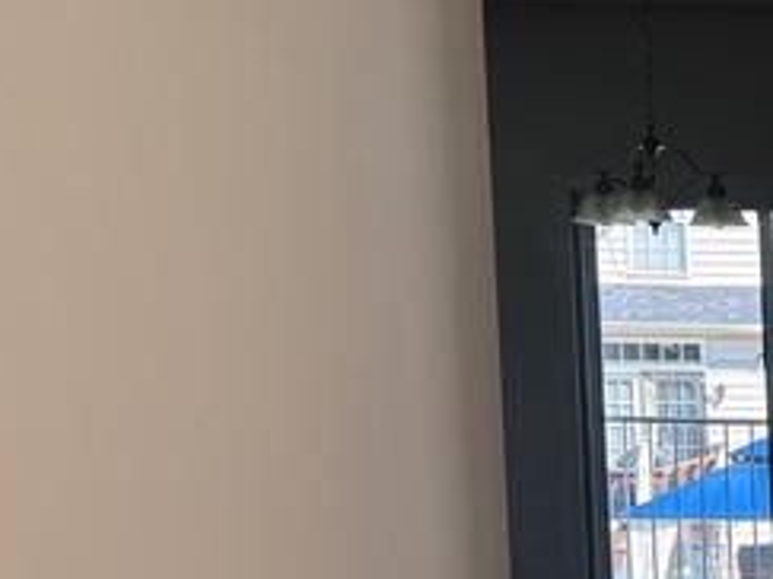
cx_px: 1594
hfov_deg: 15.3
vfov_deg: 14.4
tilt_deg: -7.4
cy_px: 608
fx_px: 2254
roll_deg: -0.7
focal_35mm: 101
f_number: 1.78
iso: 80
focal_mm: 6.76
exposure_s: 1/522
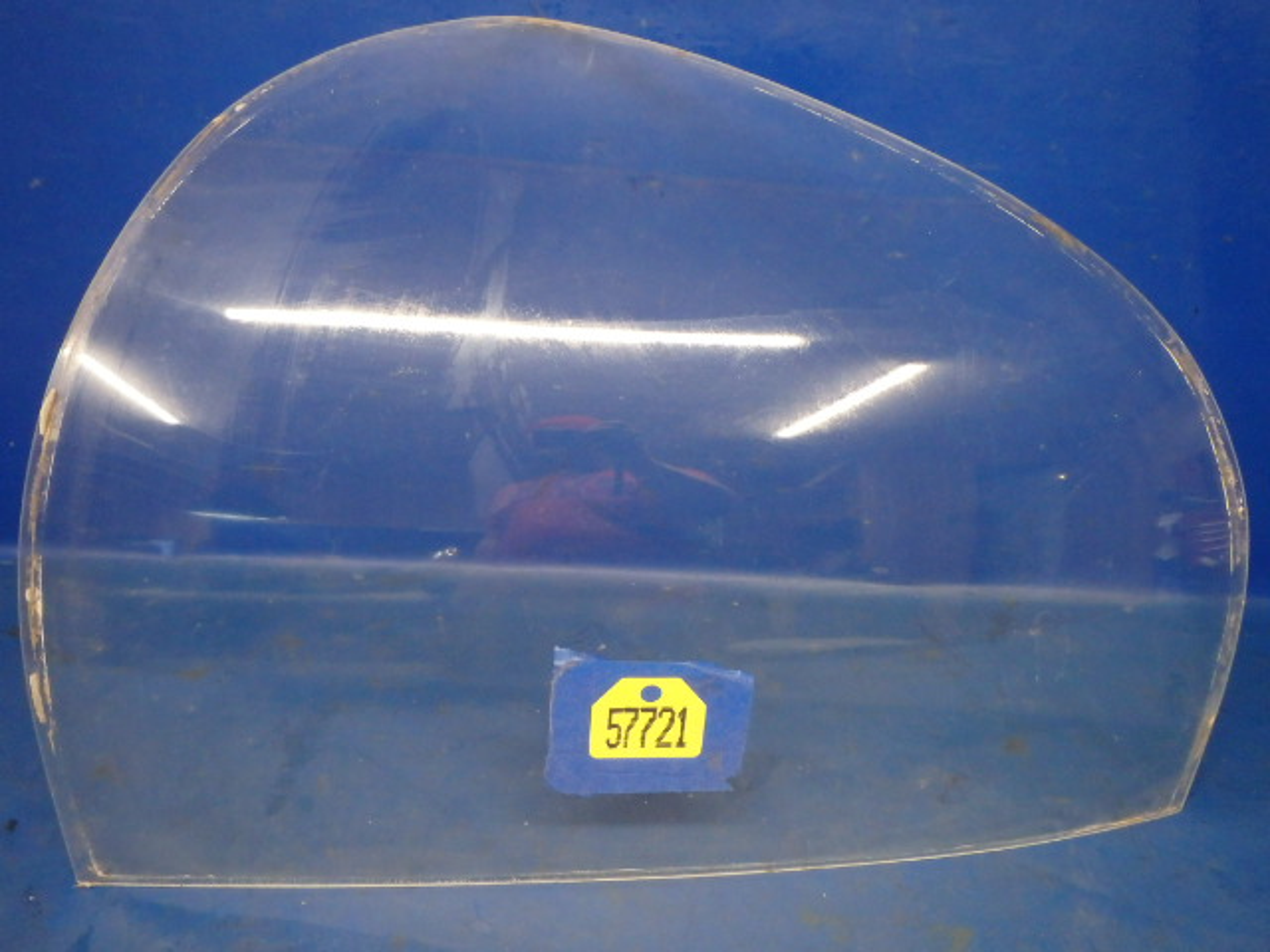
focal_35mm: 28
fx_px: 1027
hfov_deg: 63.4
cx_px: 635
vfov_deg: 49.7
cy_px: 476
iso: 800
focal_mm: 5
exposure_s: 1/40
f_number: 3.9
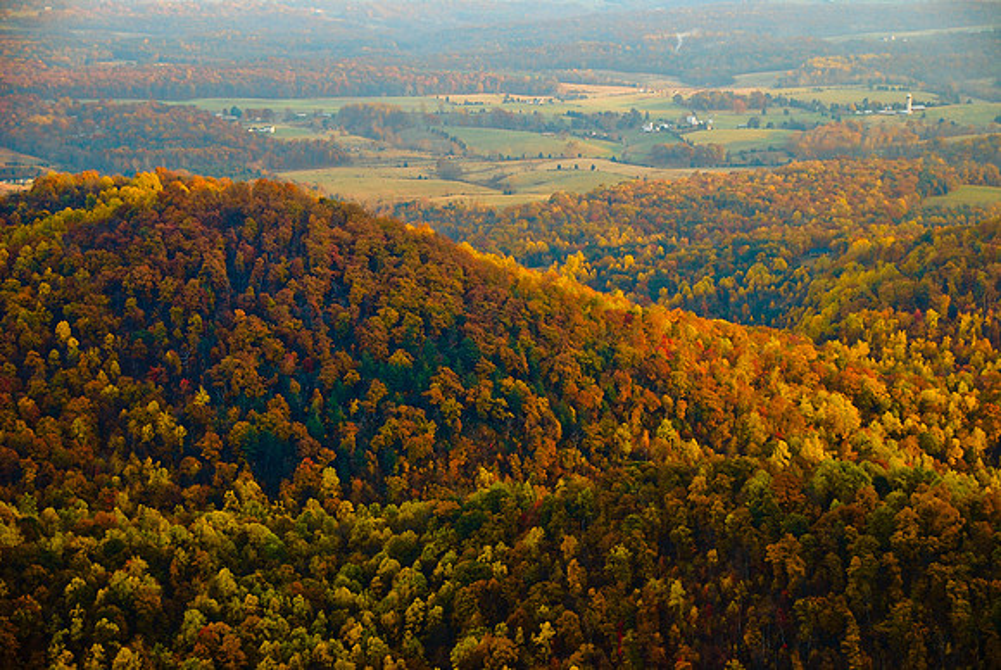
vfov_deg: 16.3
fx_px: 2338
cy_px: 335
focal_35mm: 84
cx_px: 500
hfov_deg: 24.2
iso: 320
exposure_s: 1/100
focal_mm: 56
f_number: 5
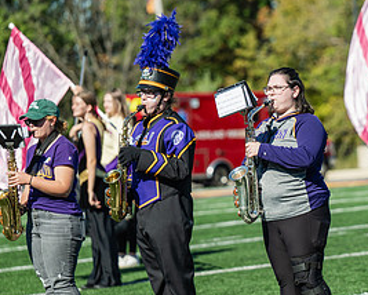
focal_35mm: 275
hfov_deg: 7.0
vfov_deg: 5.6
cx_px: 368
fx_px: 2997
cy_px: 169
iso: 80
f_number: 3.2
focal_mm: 135
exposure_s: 1/1250
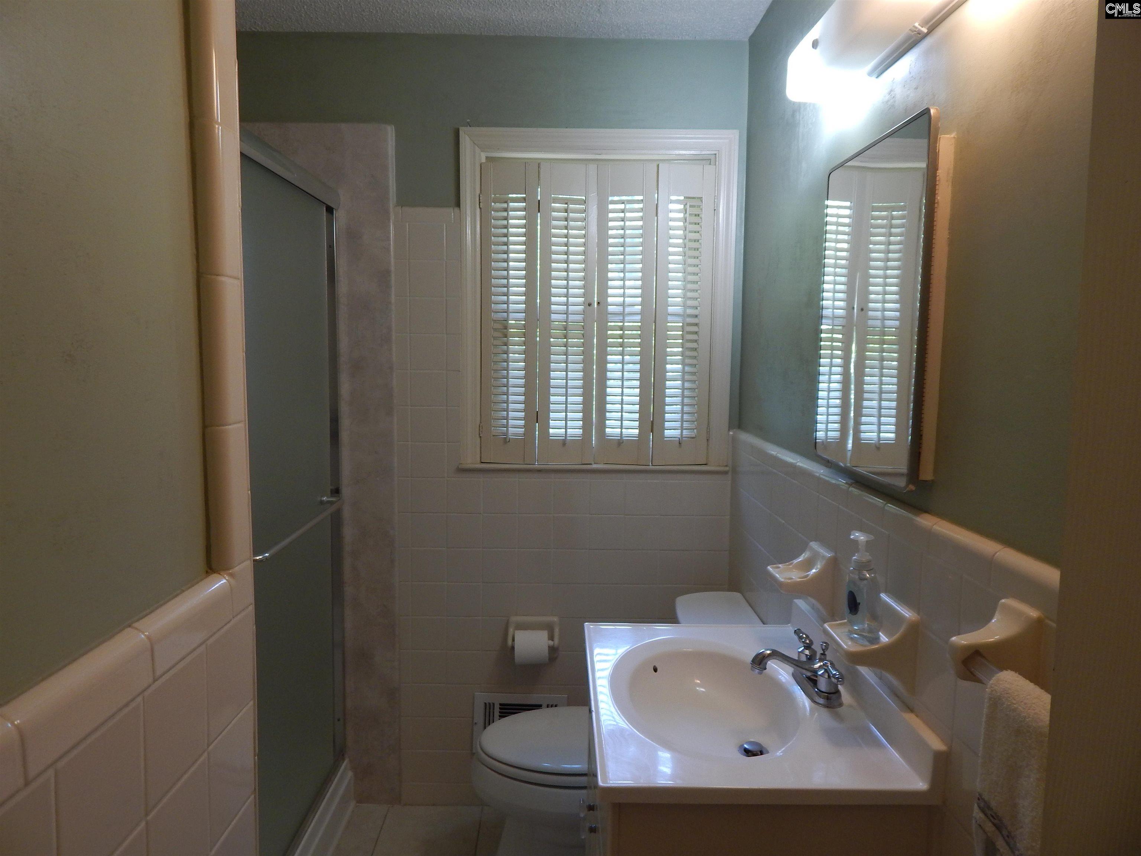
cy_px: 428
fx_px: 725
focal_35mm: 22
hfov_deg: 76.4
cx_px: 570
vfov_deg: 61.1
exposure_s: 1/30
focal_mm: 4
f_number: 3
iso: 140
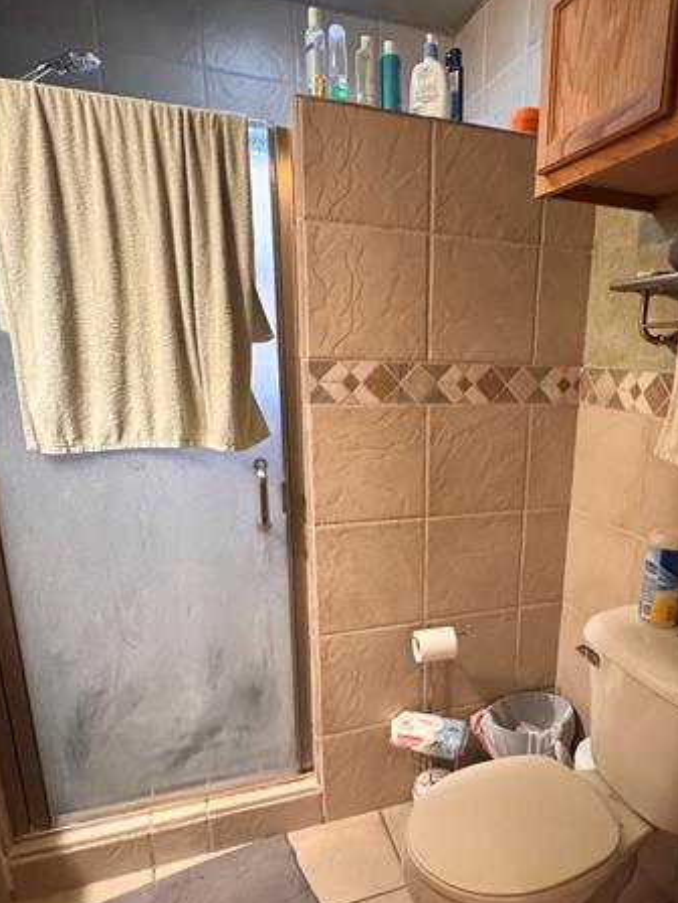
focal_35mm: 24
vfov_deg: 71.1
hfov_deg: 55.4
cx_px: 462
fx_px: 627
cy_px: 526
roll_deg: -1.0
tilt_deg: -16.7
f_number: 2.2
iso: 1250
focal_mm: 2.22
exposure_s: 1/60
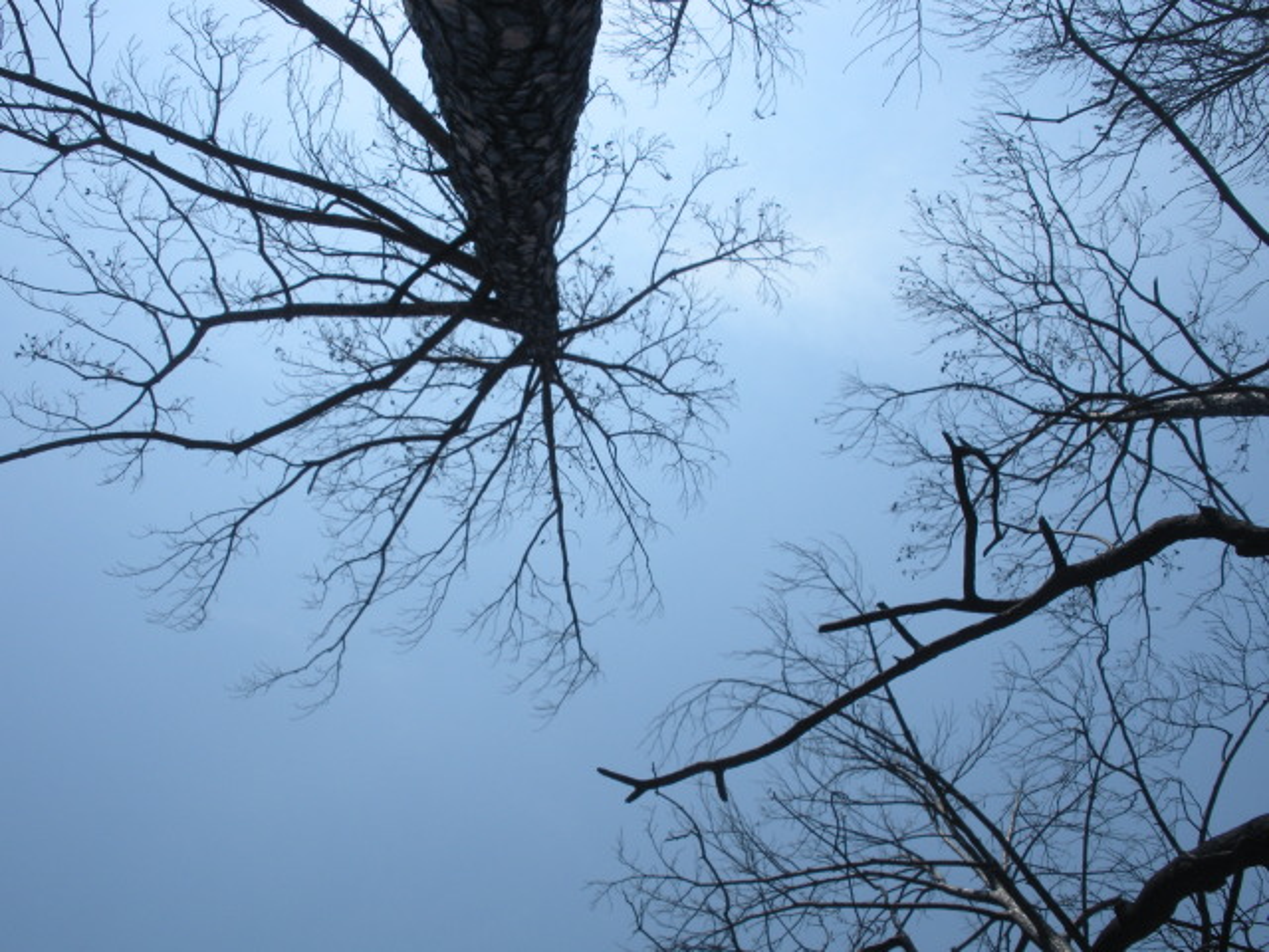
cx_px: 634
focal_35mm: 36
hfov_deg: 51.4
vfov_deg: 39.7
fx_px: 1320
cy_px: 476
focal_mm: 6.3
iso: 64
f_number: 5.6
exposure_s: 1/398
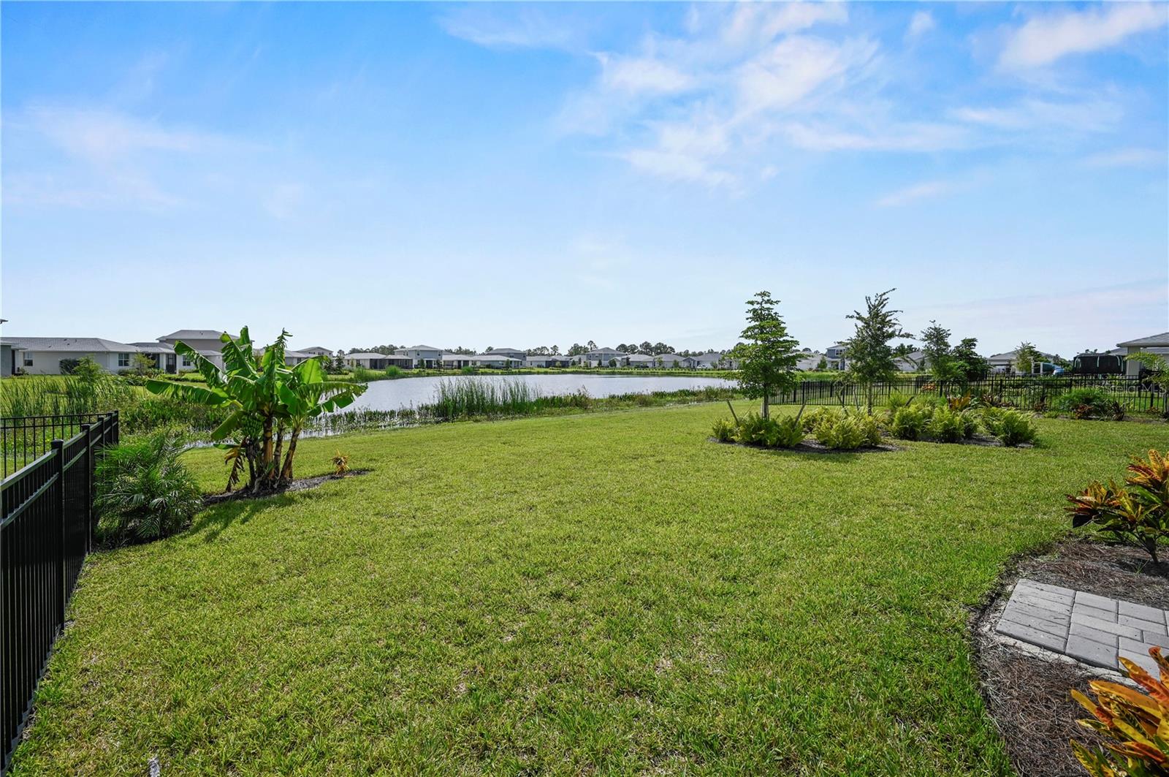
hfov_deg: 100.5
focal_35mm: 15
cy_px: 388
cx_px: 584
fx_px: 487
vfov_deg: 77.2
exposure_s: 1/500
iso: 100
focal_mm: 15
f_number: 9
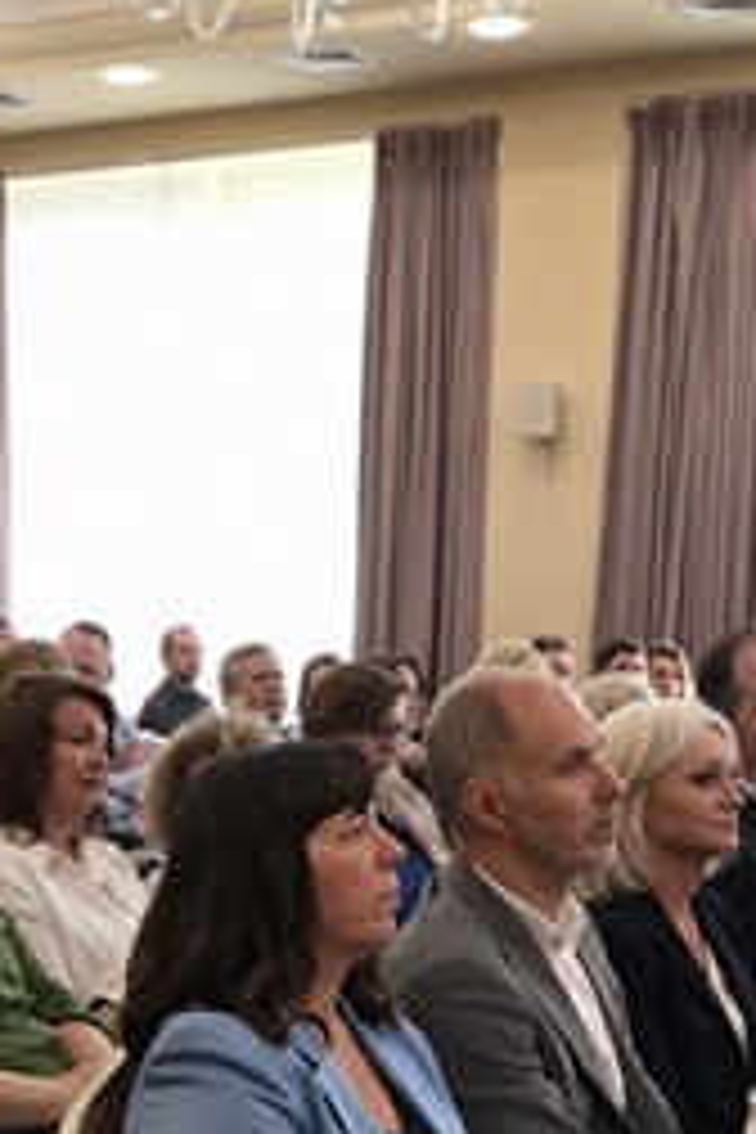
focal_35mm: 76
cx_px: 144
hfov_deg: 17.8
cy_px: 940
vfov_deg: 26.1
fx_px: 2394
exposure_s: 1/100
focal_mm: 6.3
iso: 1000
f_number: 1.7
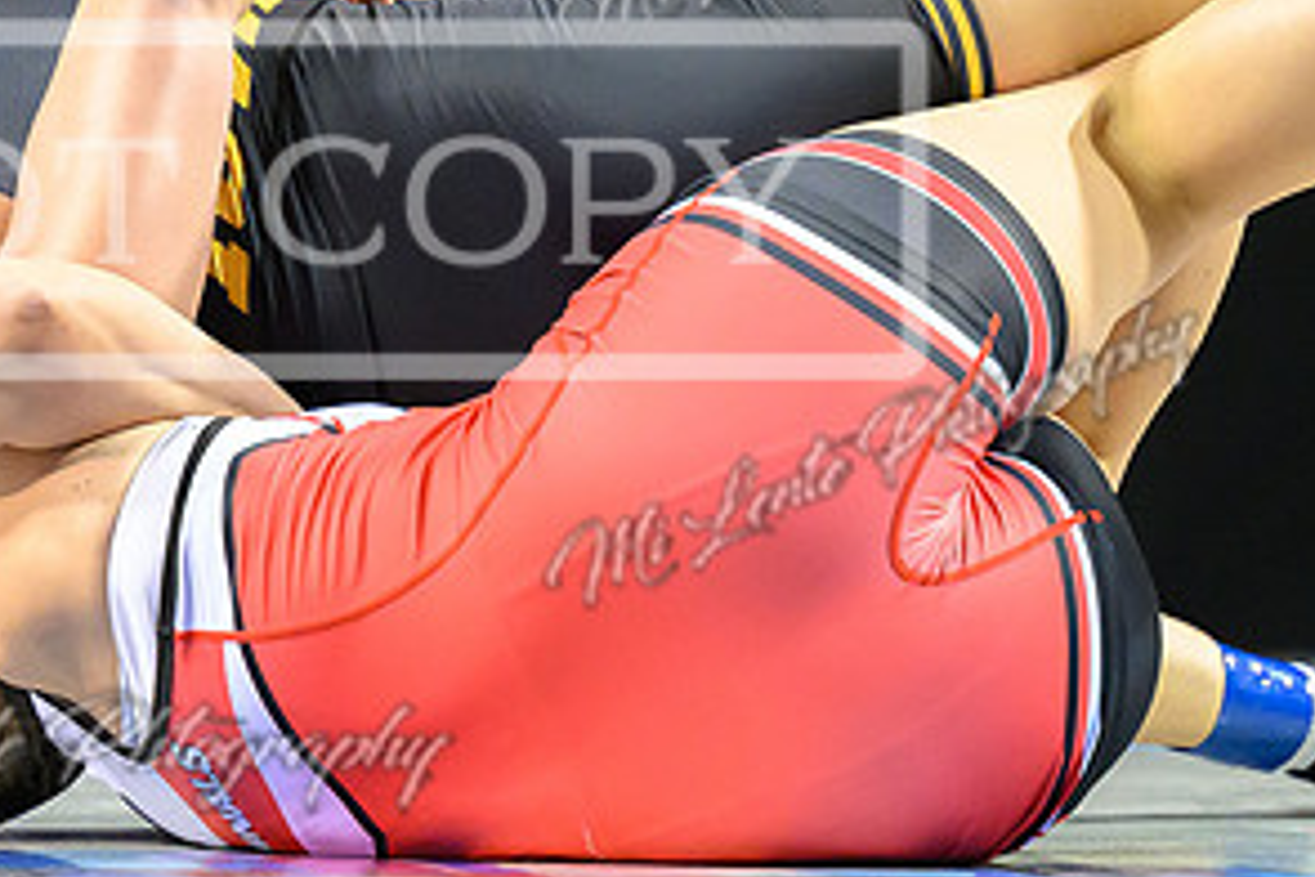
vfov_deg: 3.0
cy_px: 357
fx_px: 16984
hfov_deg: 4.4
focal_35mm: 465
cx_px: -84
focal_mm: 145
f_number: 2.8
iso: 5000
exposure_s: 1/800
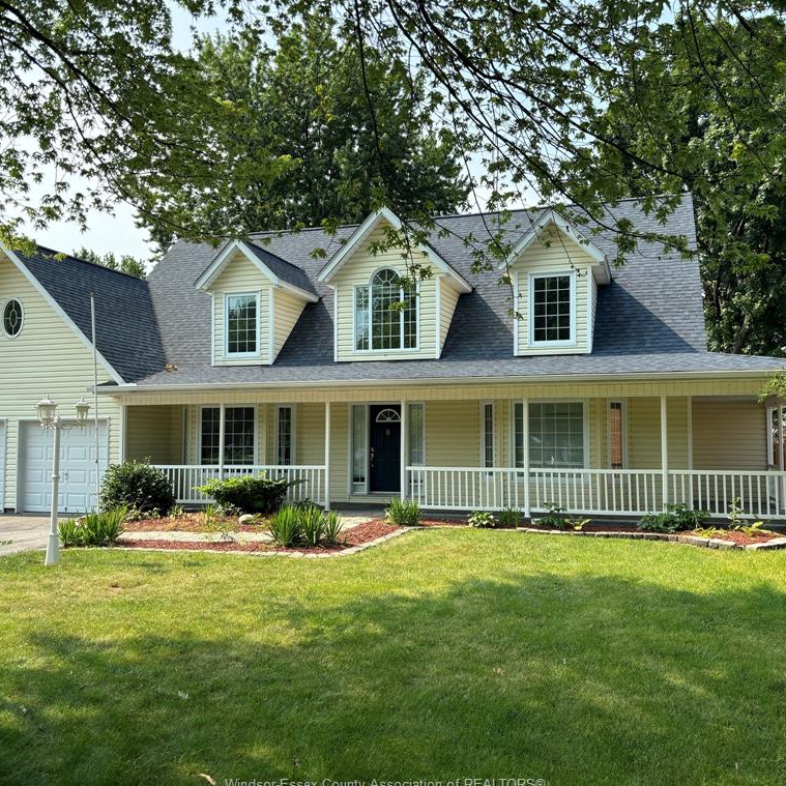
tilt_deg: +4.4
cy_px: 397
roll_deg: -0.5
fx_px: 796
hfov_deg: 52.5
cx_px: 386
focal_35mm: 31
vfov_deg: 52.5
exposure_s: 1/1522
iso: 50
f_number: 1.6
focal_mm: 5.96
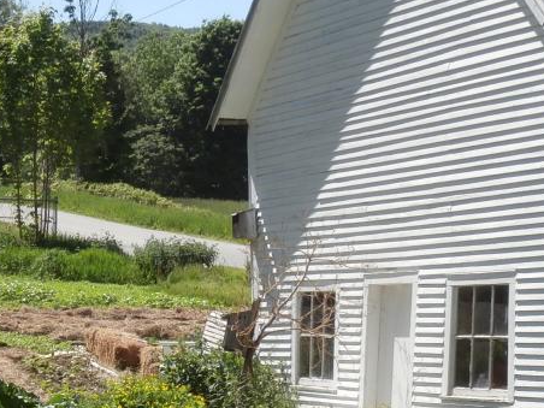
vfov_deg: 11.4
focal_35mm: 129
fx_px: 2027
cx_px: 118
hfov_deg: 15.2
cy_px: 371
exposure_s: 1/500
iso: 100
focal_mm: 10.11
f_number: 4.5
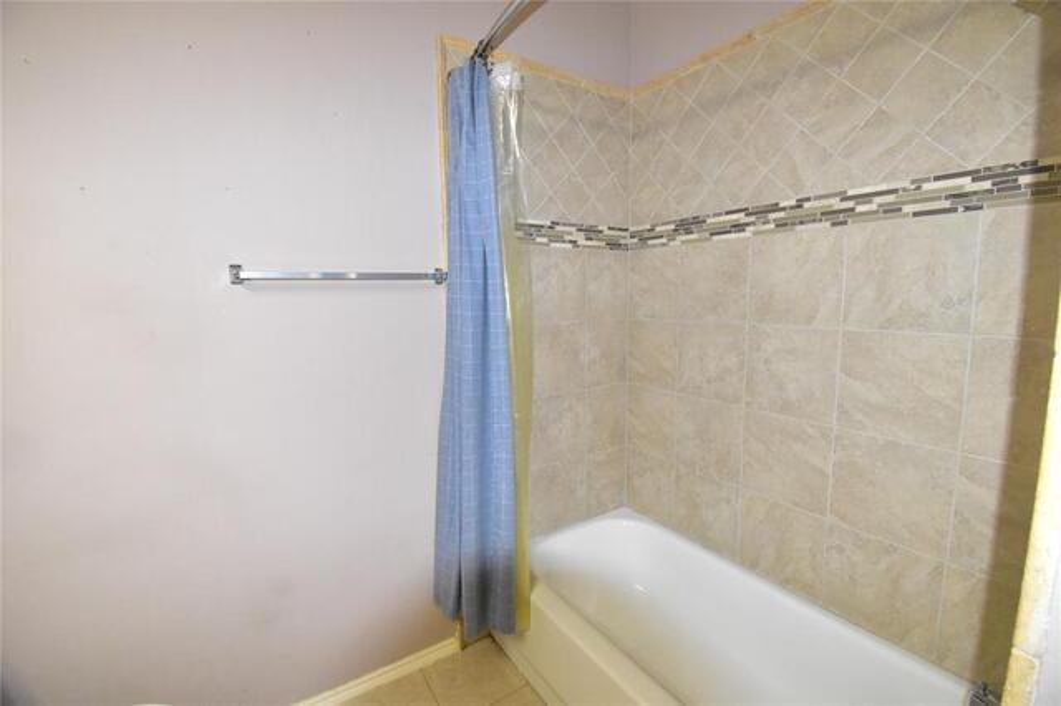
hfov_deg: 100.4
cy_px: 353
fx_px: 442
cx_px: 530
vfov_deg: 77.3
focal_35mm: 15
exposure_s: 1/60
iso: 5600
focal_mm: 10
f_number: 8
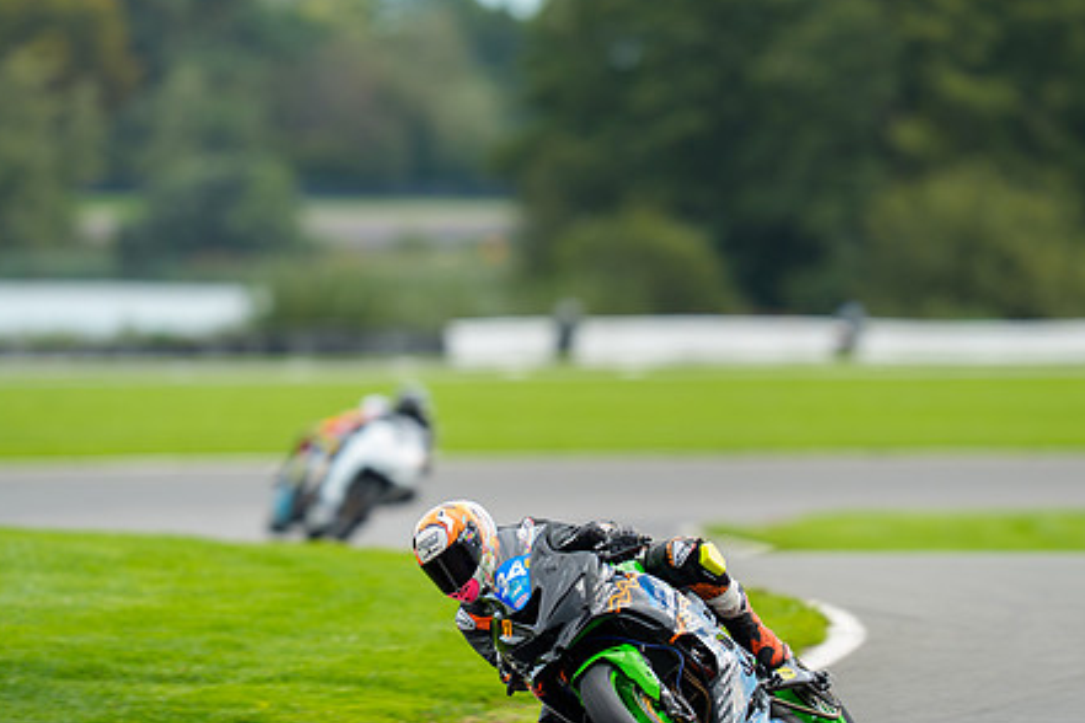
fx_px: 15852
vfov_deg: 2.6
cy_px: 439
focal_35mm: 526
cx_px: 679
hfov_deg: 3.9
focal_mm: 400
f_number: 3.2
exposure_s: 1/320
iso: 125
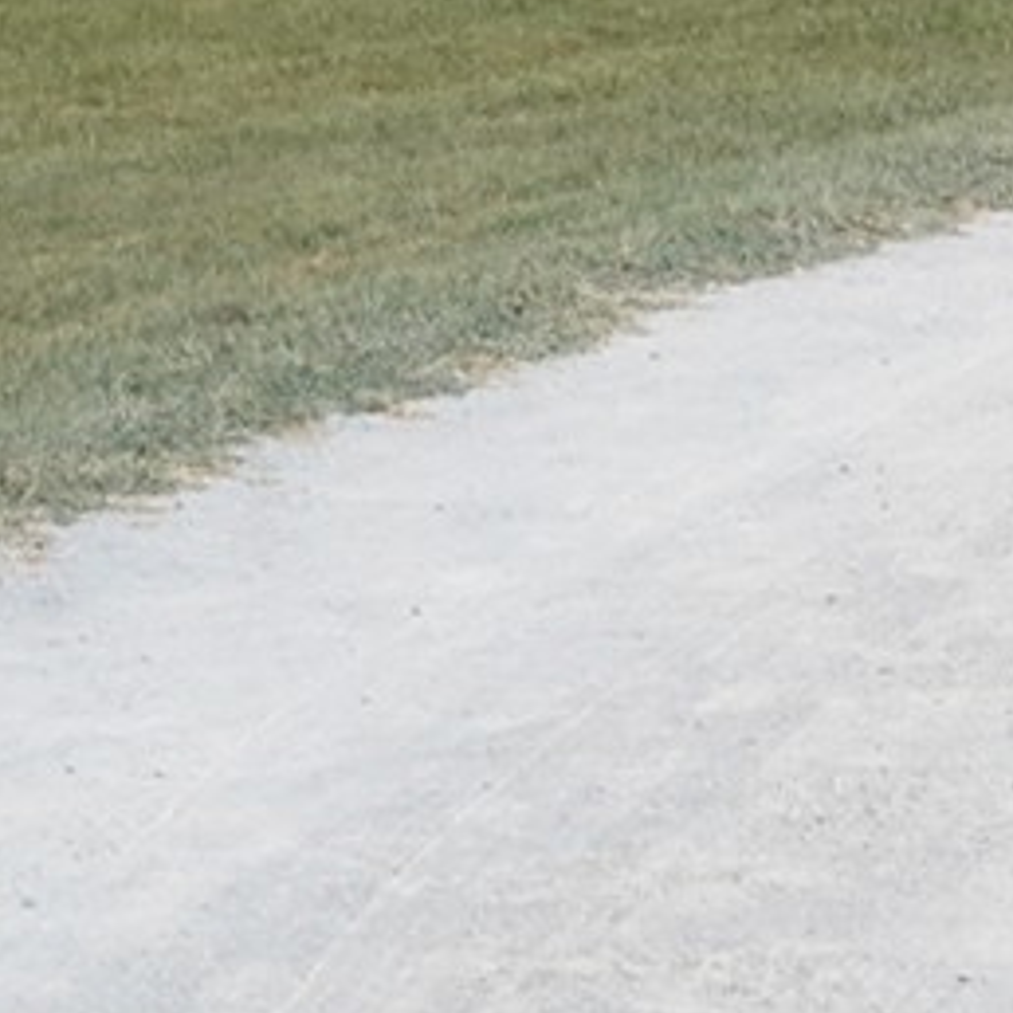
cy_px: -1221
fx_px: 12449
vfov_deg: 4.6
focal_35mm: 376
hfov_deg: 4.5
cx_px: 3157
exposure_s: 1/100
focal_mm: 57
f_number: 22
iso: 800
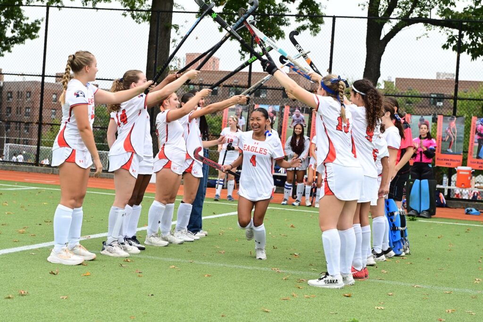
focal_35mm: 70
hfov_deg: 28.8
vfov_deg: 19.5
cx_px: 242
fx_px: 939
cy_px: 161
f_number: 5.6
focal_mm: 70
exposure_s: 1/1000
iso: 1000
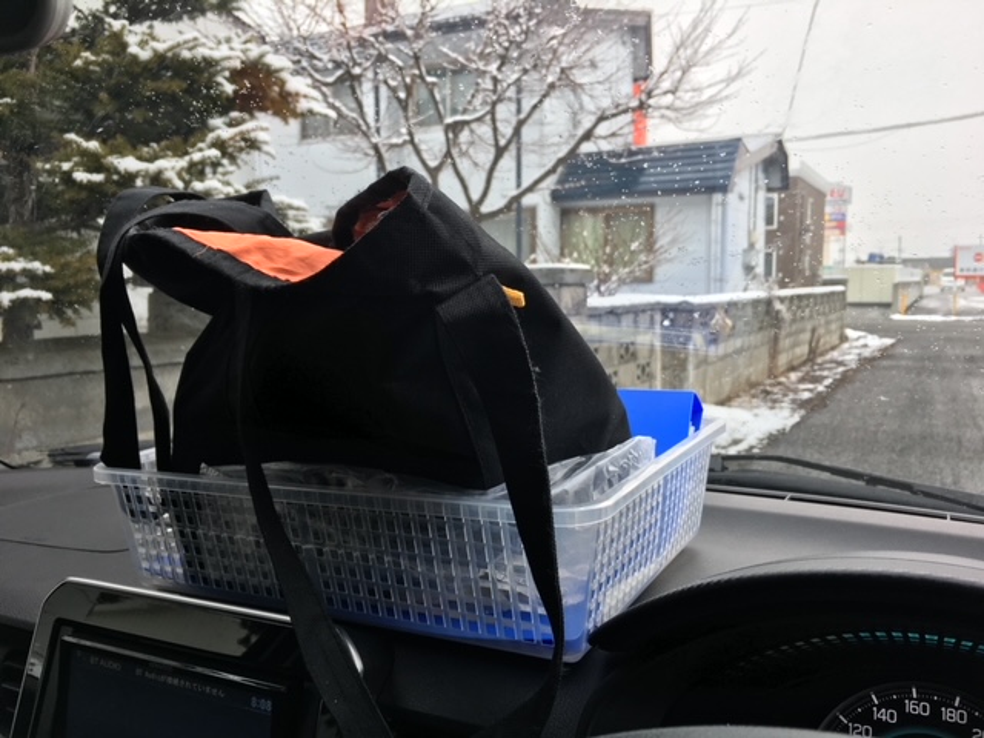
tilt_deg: -4.2
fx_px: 824
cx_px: 492
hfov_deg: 61.7
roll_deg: +0.4
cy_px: 369
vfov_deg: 48.2
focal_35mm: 29
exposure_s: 1/337
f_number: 2.2
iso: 25
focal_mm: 4.15
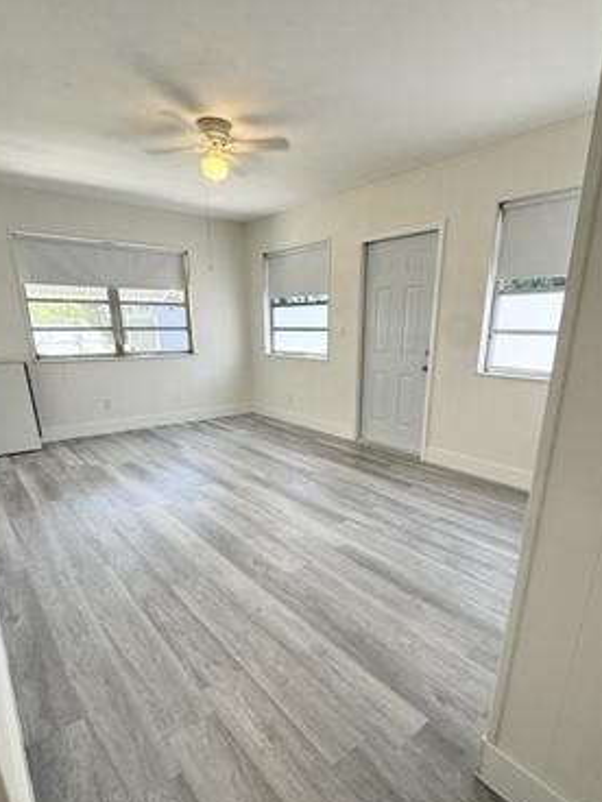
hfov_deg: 68.7
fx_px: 441
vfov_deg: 83.9
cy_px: 471
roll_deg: -1.2
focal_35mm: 19
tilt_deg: -16.9
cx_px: 311
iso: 160
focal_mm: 2.22
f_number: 2.2
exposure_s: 1/120
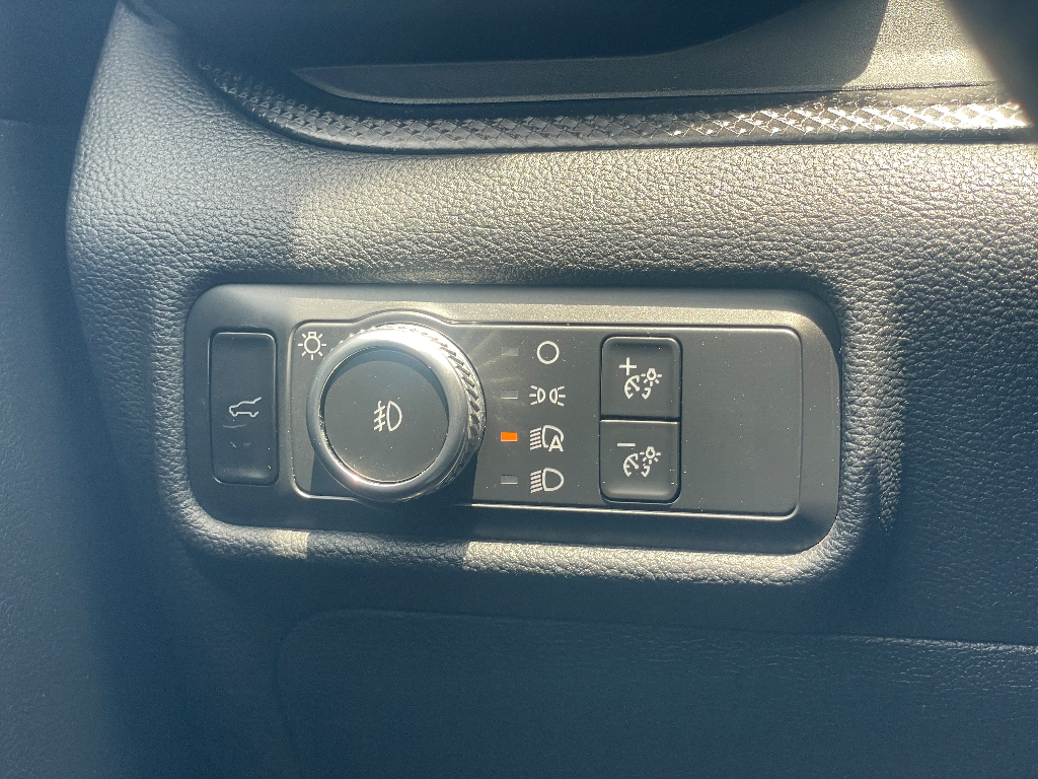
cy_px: 390
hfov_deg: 36.8
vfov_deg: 28.0
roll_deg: +1.6
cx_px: 519
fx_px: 1559
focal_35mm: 52
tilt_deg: -3.6
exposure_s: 1/99
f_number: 2
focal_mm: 6
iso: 64
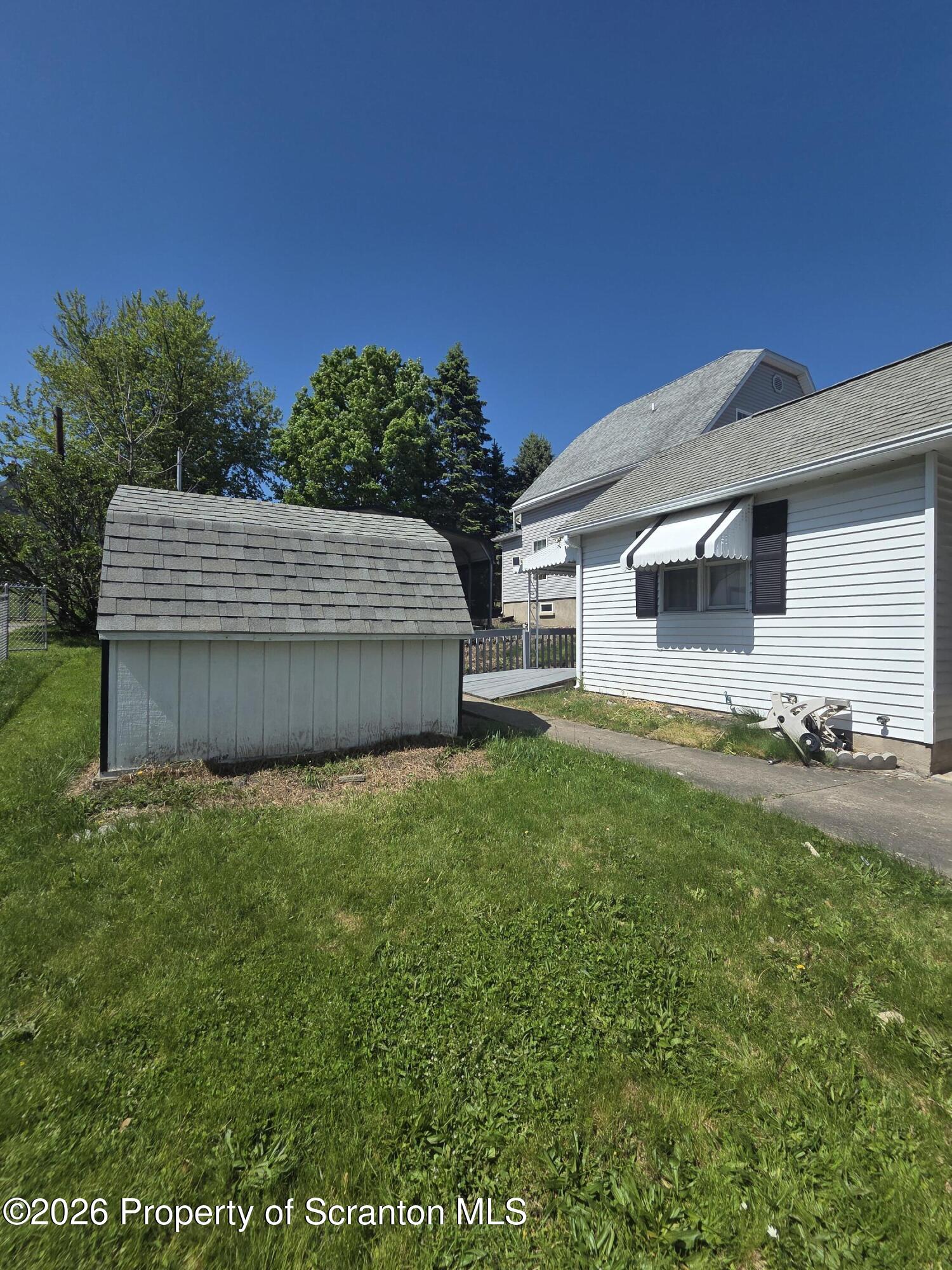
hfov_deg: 89.9
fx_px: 477
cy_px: 635
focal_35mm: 13
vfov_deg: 106.2
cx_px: 476
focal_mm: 2.2
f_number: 2.2
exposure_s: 1/2921
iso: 50
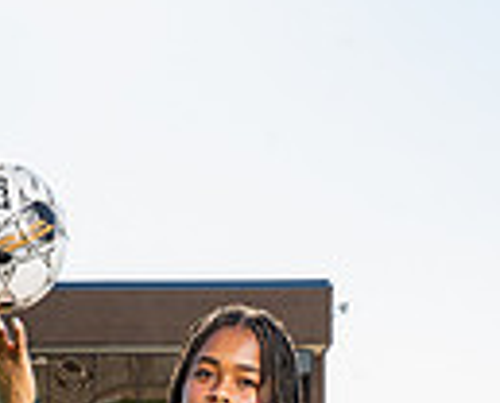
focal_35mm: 124
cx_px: 4
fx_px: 1841
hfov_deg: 15.2
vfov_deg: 11.1
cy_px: 849
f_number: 10
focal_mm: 38
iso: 320
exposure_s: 1/250
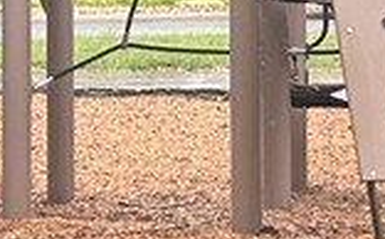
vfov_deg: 3.8
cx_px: 183
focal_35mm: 334
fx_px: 3499
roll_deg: +0.4
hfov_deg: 6.3
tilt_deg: +5.0
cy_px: -370
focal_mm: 6.86
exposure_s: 1/911
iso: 64
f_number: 1.78
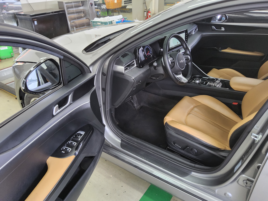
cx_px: 134
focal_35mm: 25
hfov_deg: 69.4
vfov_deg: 54.9
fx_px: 194
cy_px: 100
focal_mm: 3.08
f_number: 2
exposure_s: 1/120
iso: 320
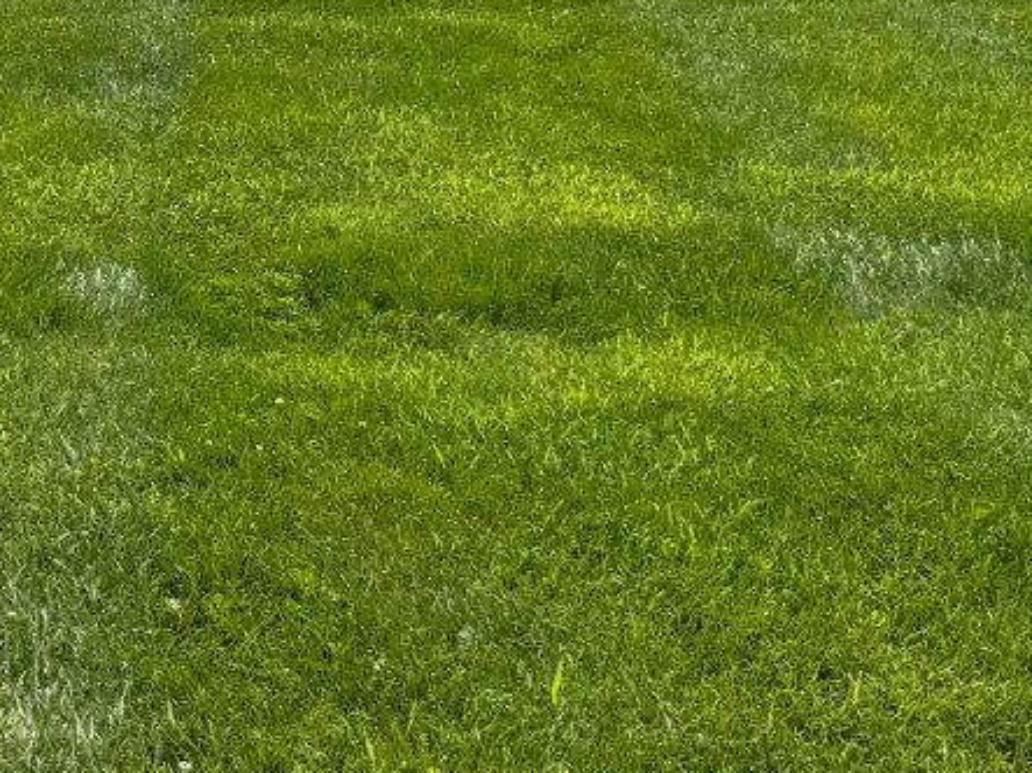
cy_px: -219
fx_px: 3308
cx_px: -580
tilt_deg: -6.0
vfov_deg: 12.9
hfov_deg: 16.0
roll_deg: -2.6
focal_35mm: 111
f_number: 1.78
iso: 80
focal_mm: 6.76
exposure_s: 1/10417
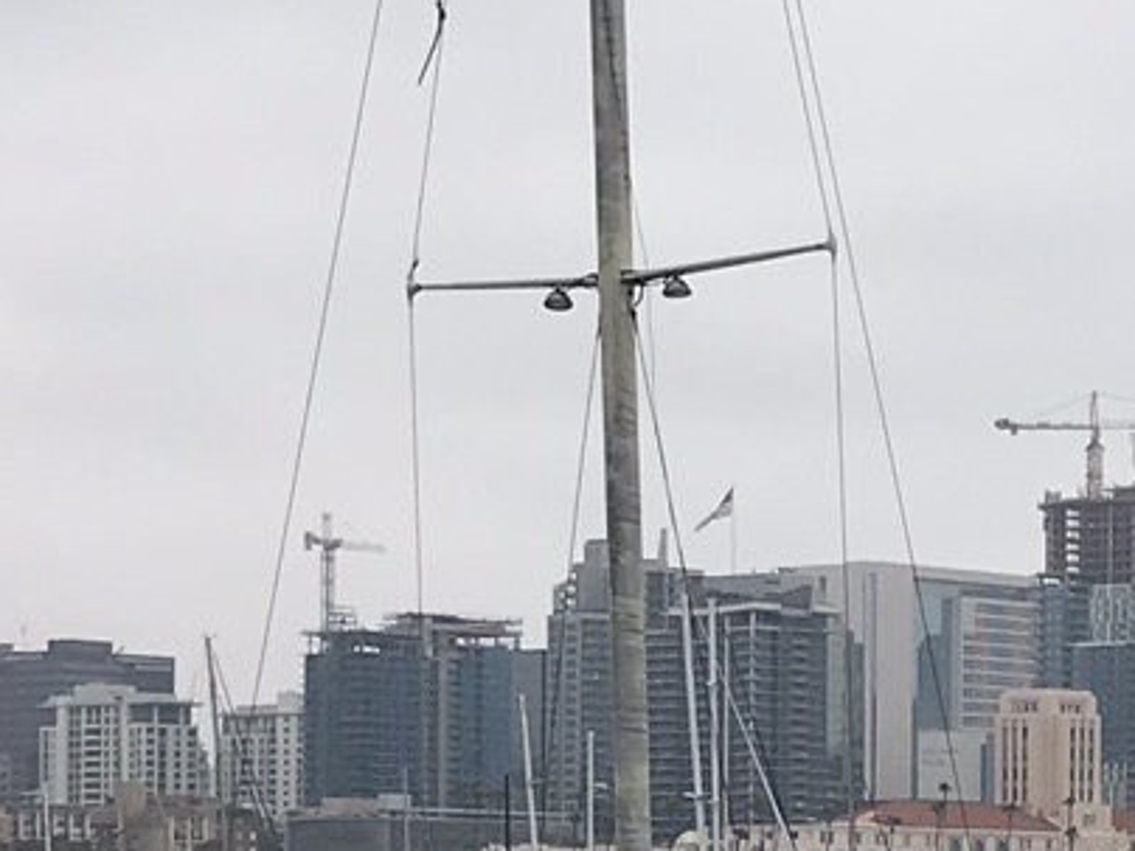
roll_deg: -1.3
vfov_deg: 10.3
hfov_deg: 13.5
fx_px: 4656
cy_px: 930
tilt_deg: +1.5
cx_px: 1340
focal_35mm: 142
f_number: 1.8
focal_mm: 3.99
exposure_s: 1/6410
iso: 25
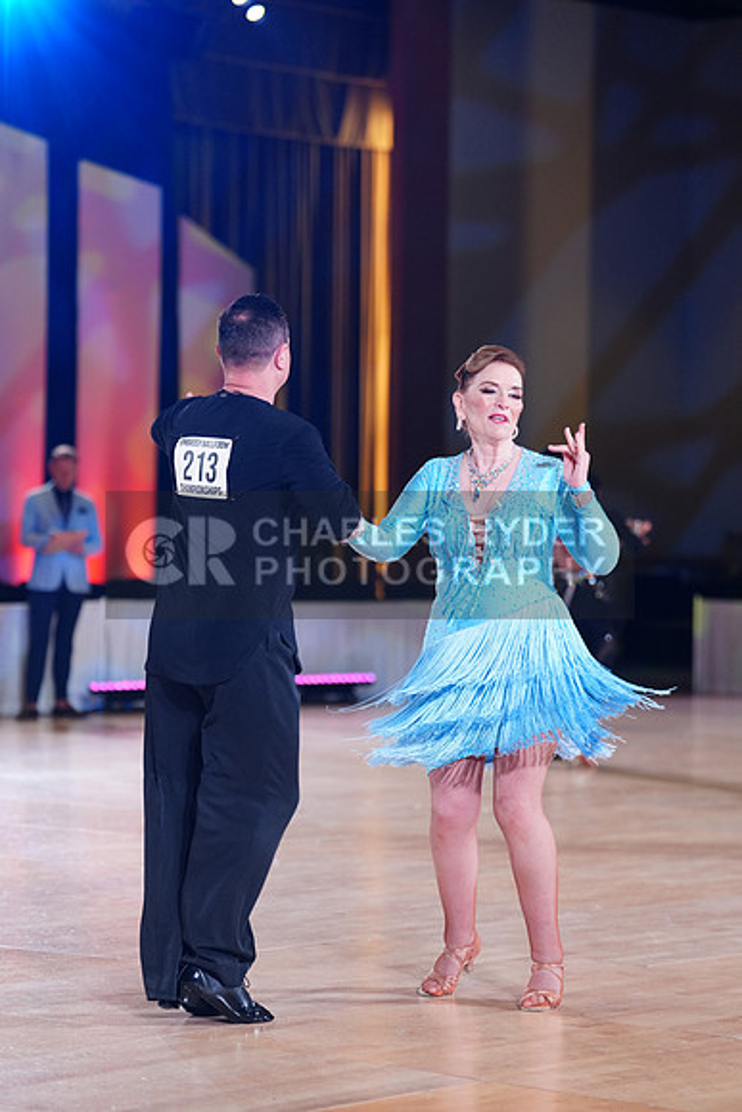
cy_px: 556
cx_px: 371
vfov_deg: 18.4
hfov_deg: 12.3
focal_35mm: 111
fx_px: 3429
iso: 2000
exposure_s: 1/400
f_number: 2.8
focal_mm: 111
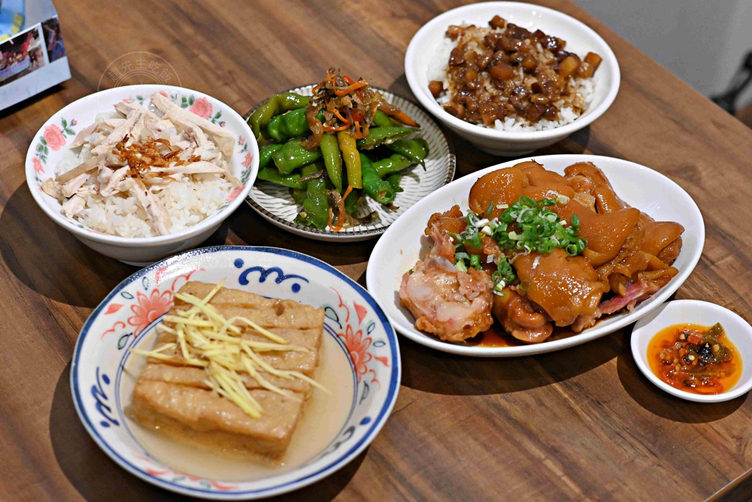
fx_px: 1567
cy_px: 251
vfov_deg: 18.2
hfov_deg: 27.0
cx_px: 376
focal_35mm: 75
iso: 2500
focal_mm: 50
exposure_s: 1/200
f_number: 3.2
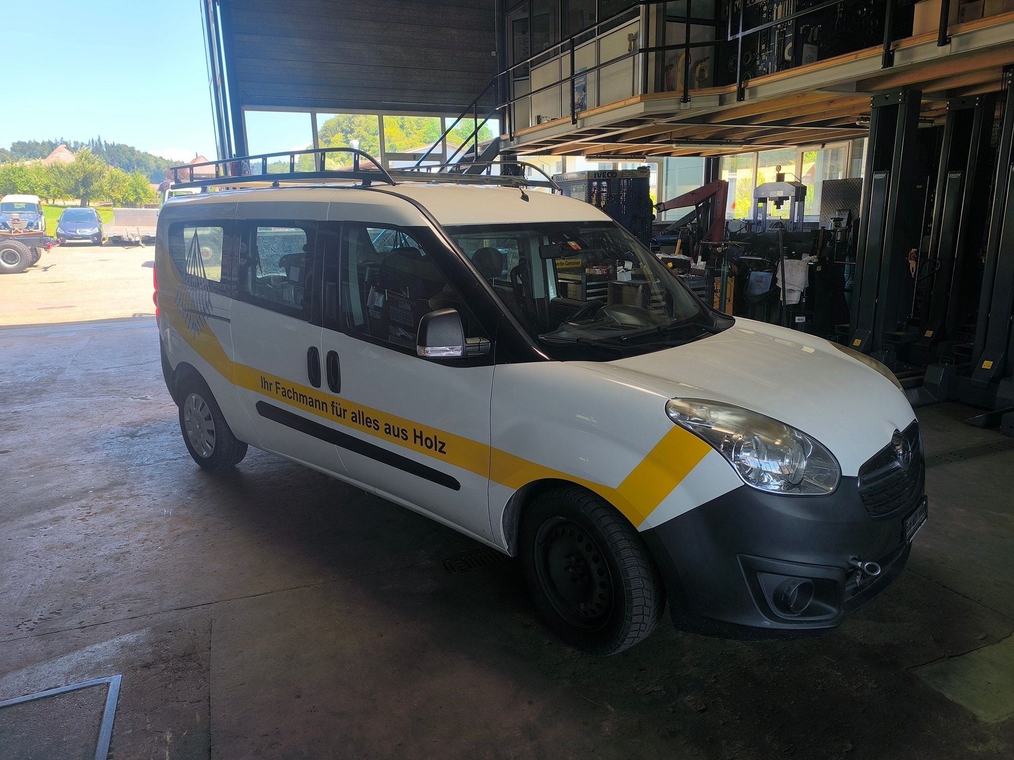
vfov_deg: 58.9
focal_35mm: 23
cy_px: 380
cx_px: 507
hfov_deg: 73.9
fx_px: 674
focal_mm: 6.14
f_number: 1.65
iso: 50
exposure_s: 1/108
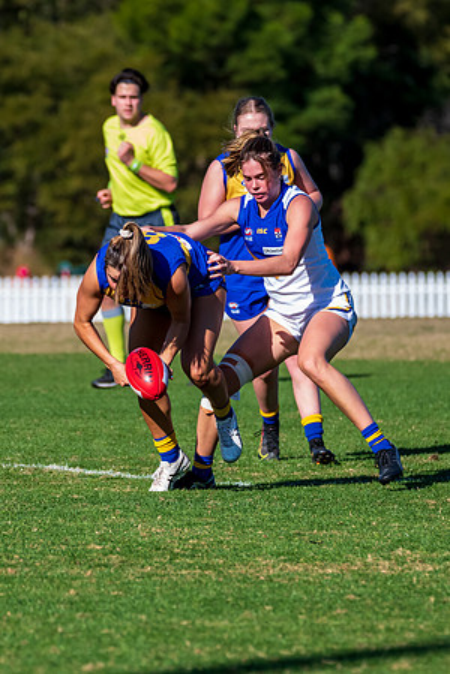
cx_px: 165
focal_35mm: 558
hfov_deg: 2.5
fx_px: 10457
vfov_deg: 3.7
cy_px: 347
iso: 800
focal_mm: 320
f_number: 7.1
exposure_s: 1/2000
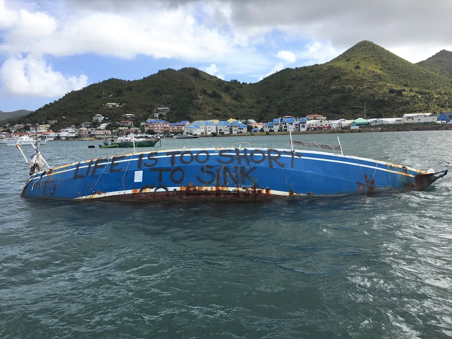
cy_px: 170
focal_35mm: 29
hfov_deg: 61.6
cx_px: 226
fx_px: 379
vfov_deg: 48.2
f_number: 2.2
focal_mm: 4.15
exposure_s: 1/1672
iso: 25
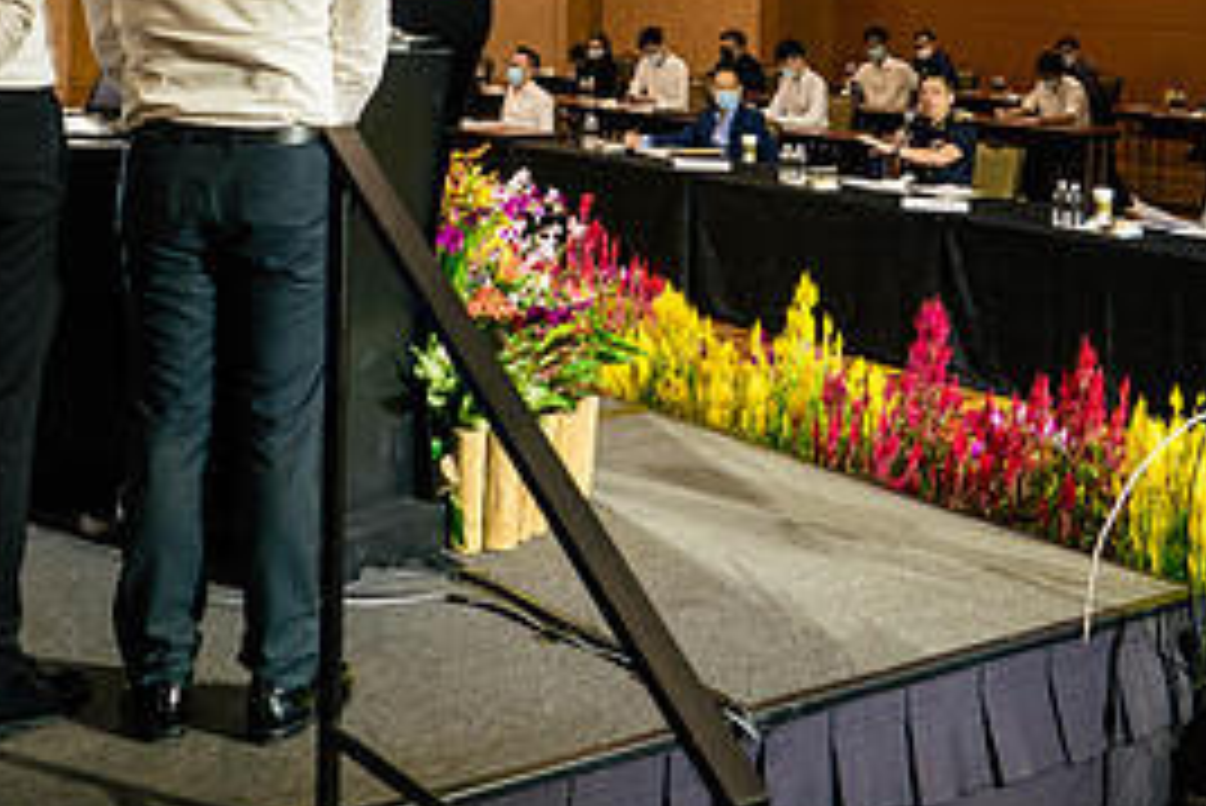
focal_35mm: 54
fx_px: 1810
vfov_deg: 24.2
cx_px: 549
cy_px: 47
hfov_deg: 36.8
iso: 800
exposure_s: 1/100
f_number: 2.8
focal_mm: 12
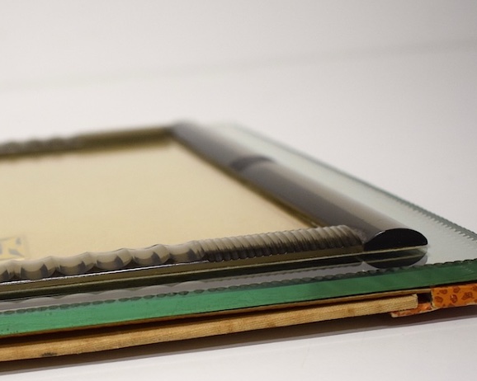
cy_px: 278
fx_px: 1115
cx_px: 45
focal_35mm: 79
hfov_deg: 23.5
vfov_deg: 19.3
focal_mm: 27
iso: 800
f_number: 5
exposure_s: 1/125
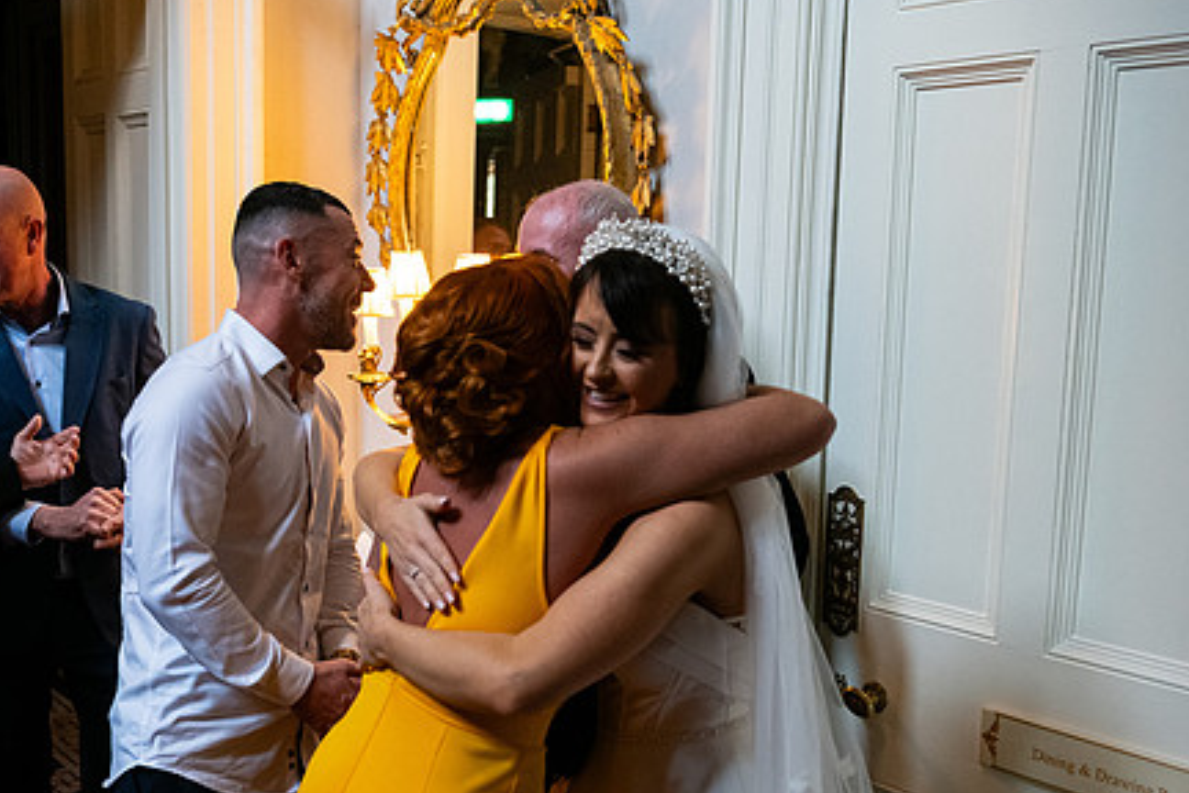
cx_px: 534
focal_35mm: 43
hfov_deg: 45.4
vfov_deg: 31.1
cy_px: 469
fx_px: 1420
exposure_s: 1/160
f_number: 3.5
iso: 1600
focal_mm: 32
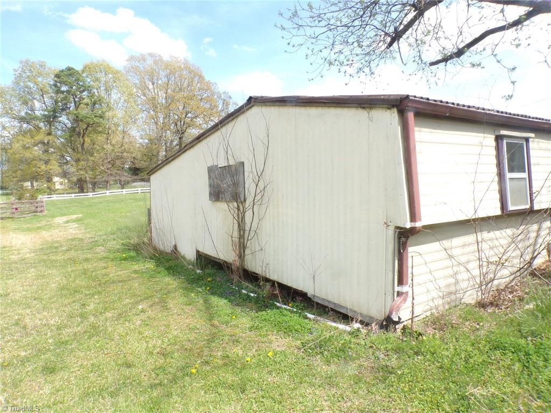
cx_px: 276
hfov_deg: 71.6
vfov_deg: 56.8
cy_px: 206
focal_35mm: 24
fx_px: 382
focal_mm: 4.3
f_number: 8
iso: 80
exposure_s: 1/60
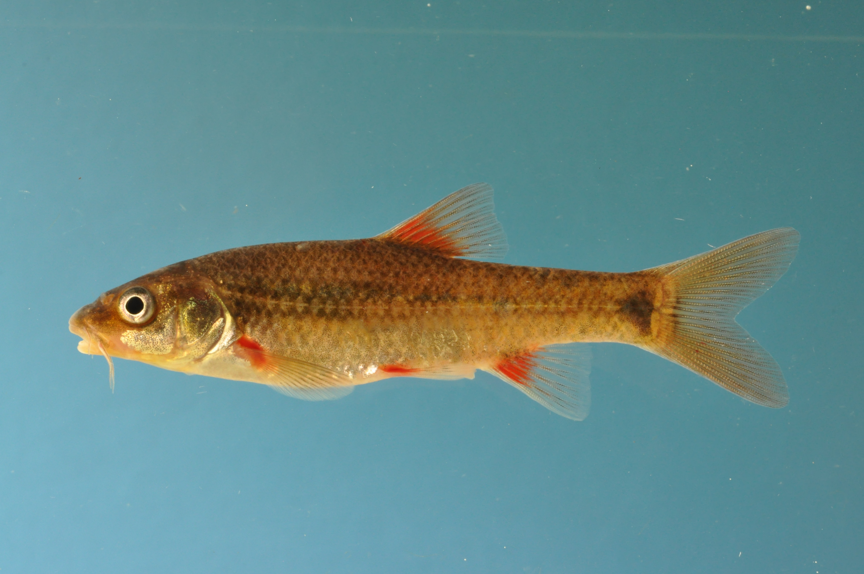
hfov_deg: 22.6
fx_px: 2157
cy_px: 287
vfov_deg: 15.2
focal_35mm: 90
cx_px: 432
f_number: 22
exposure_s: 1/8
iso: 1000
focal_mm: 60
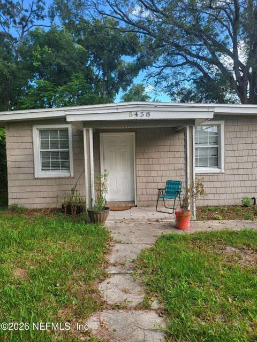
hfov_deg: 56.8
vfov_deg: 71.6
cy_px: 171
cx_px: 128
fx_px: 238
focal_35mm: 24
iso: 40
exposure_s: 1/439
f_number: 1.8
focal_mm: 5
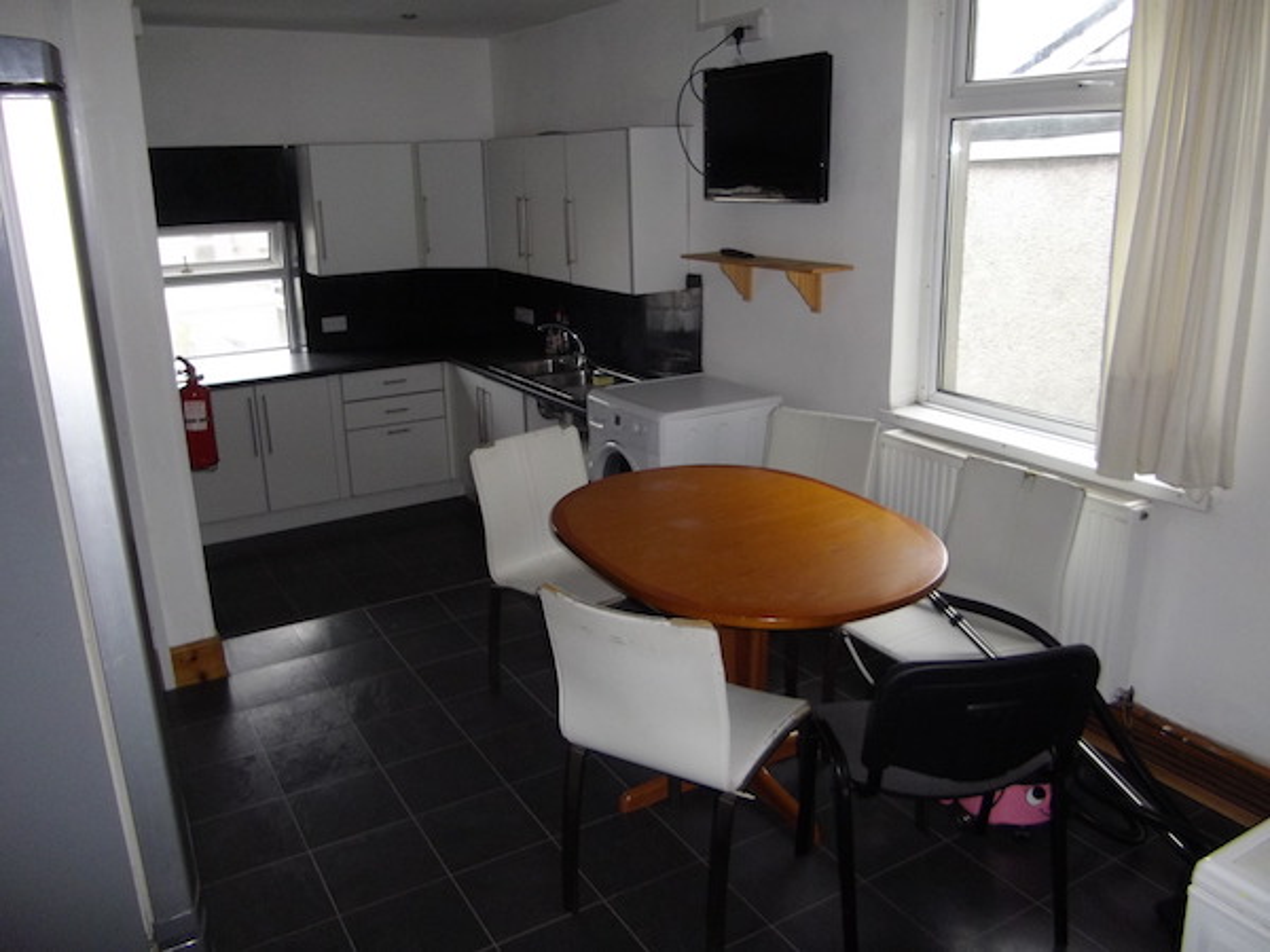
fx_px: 991
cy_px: 476
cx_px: 635
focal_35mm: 27
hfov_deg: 65.3
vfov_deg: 51.4
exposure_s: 1/50
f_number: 3.2
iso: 200
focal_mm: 4.9
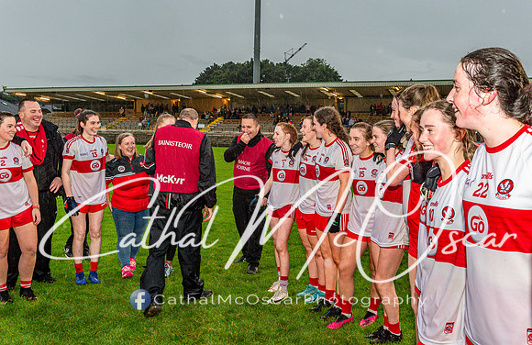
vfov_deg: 38.7
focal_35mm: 33
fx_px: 491
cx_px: 285
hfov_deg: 56.9
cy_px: 155
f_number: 4.5
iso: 1600
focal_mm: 31
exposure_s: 1/200
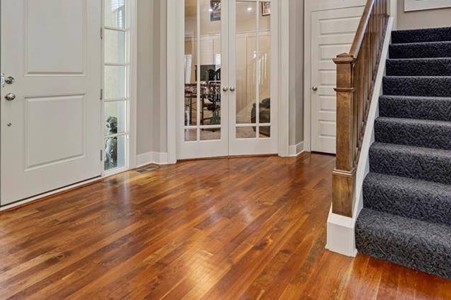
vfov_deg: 51.0
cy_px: 78
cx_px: 238
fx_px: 300
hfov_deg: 73.7
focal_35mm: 24
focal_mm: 15
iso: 100
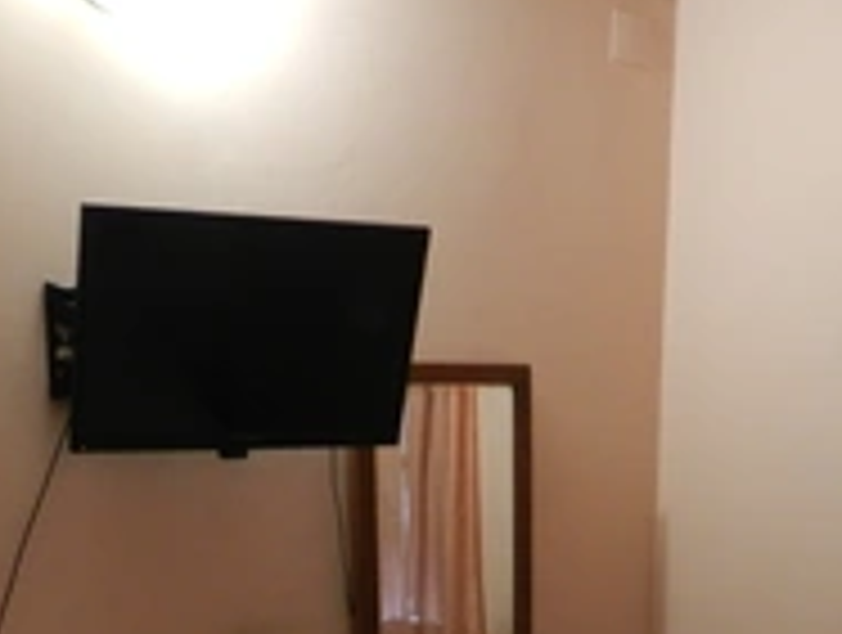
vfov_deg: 25.6
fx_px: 1316
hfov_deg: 35.3
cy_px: 652
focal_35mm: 54
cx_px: 320
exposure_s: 1/6
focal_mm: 4
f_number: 3.4
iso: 400
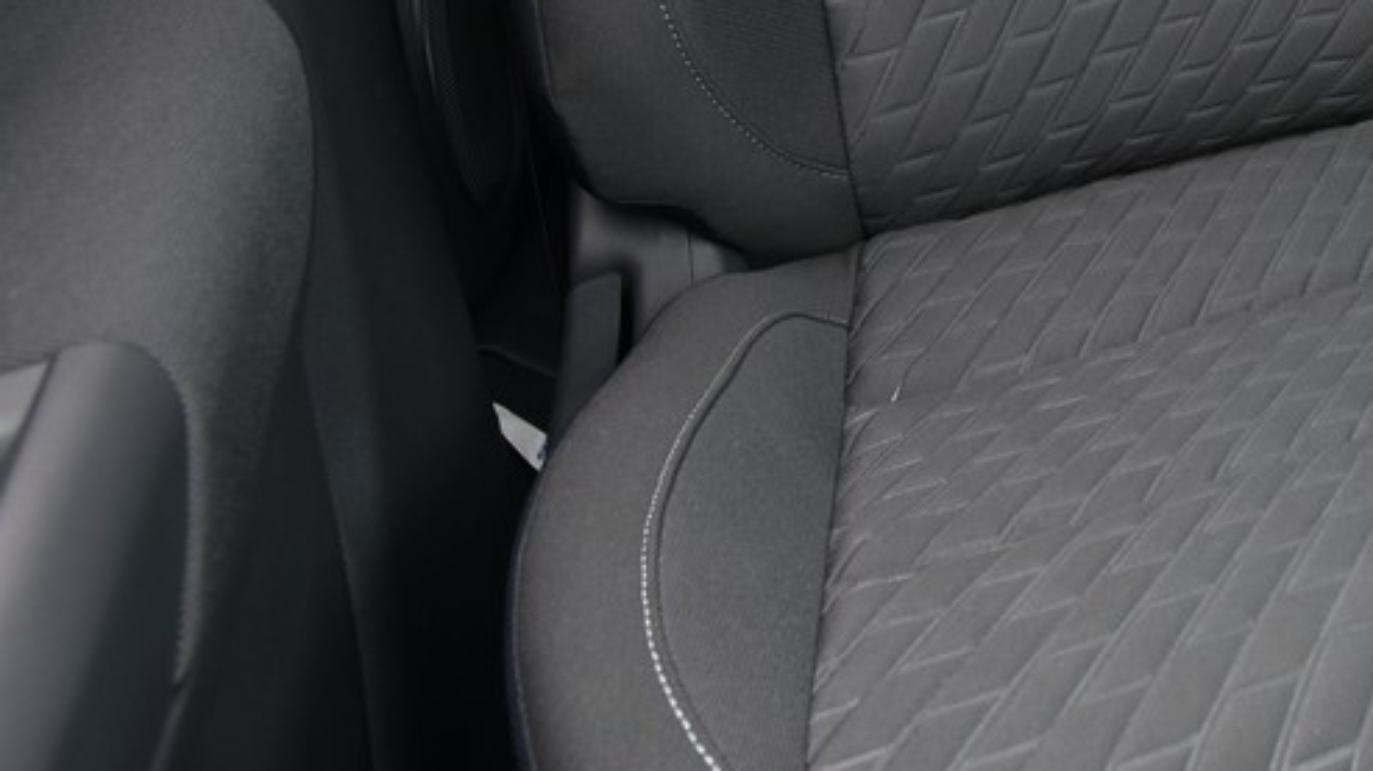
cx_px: 1665
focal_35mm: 51
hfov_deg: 32.9
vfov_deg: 20.9
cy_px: -287
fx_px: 1856
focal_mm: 15
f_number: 5.6
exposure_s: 1/50
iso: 400
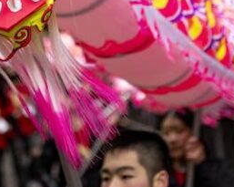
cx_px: 67
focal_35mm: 110
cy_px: -27
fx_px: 761
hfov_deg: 17.4
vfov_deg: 13.7
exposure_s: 1/3200
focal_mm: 35
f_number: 1.4
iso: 125
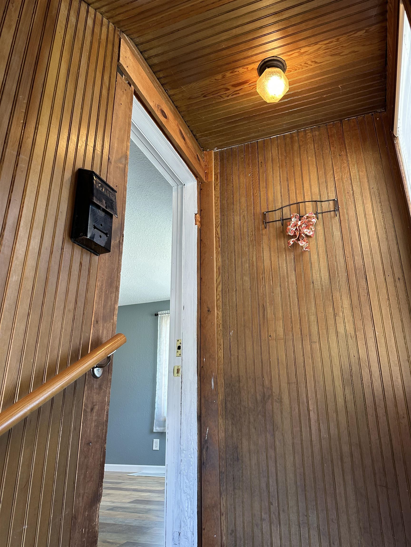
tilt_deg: +20.8
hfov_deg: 56.8
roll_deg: -0.5
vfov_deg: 71.6
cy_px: 274
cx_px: 206
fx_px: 380
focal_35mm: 24
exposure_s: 1/120
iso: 160
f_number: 1.78
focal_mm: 6.86
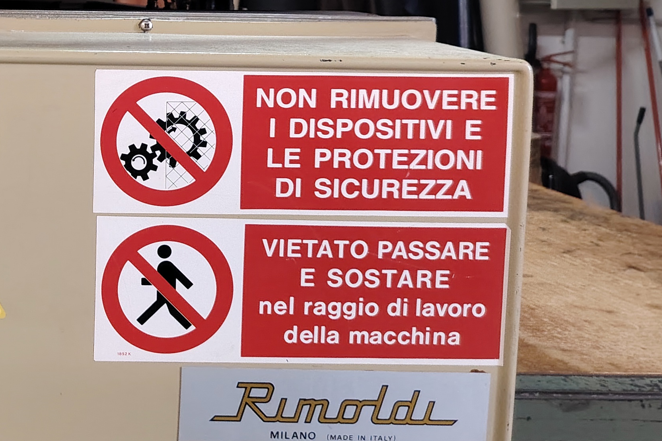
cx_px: -72
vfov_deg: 22.2
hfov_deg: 29.9
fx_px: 1103
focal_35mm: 60
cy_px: 65
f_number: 1.75
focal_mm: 5.25
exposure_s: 1/100
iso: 3759
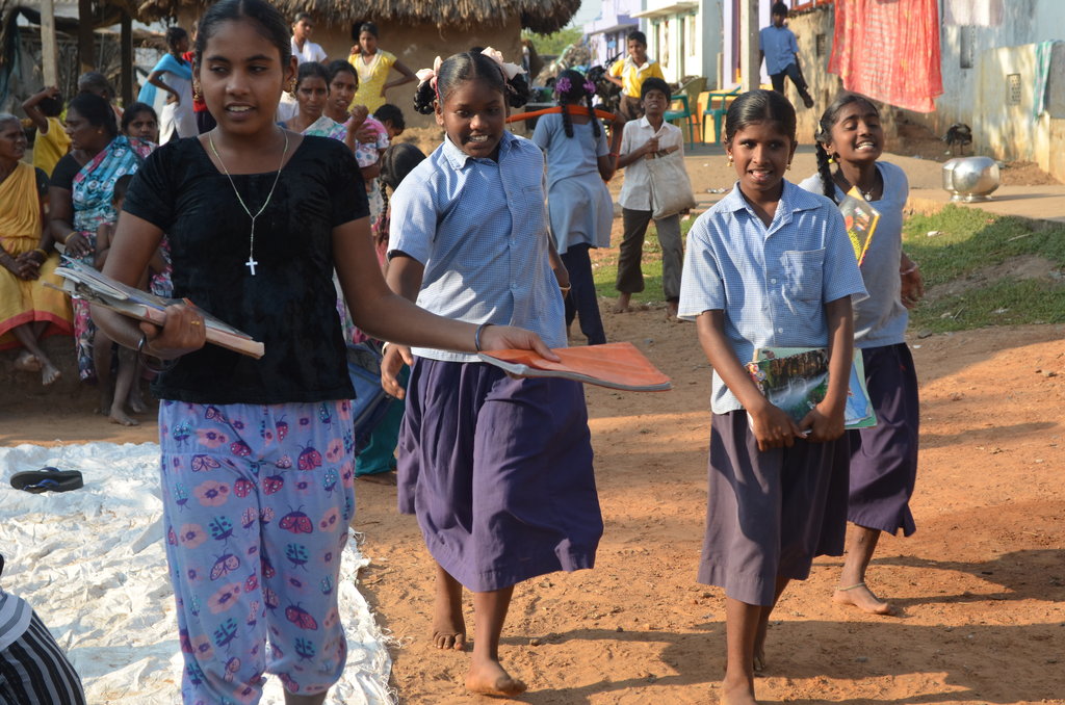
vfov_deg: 18.8
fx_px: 2125
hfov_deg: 28.1
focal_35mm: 72
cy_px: 352
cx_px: 532
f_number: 7.1
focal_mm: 48
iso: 200
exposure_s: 1/200
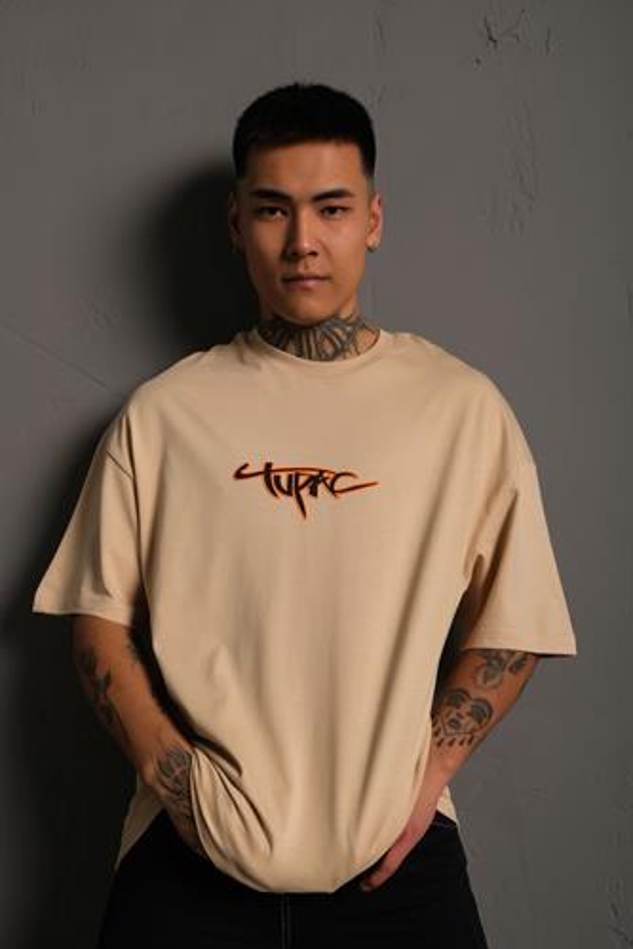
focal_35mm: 41
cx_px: 310
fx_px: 1081
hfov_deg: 32.7
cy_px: 520
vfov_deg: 47.3
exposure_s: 1/160
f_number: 5
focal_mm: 23.3
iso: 160
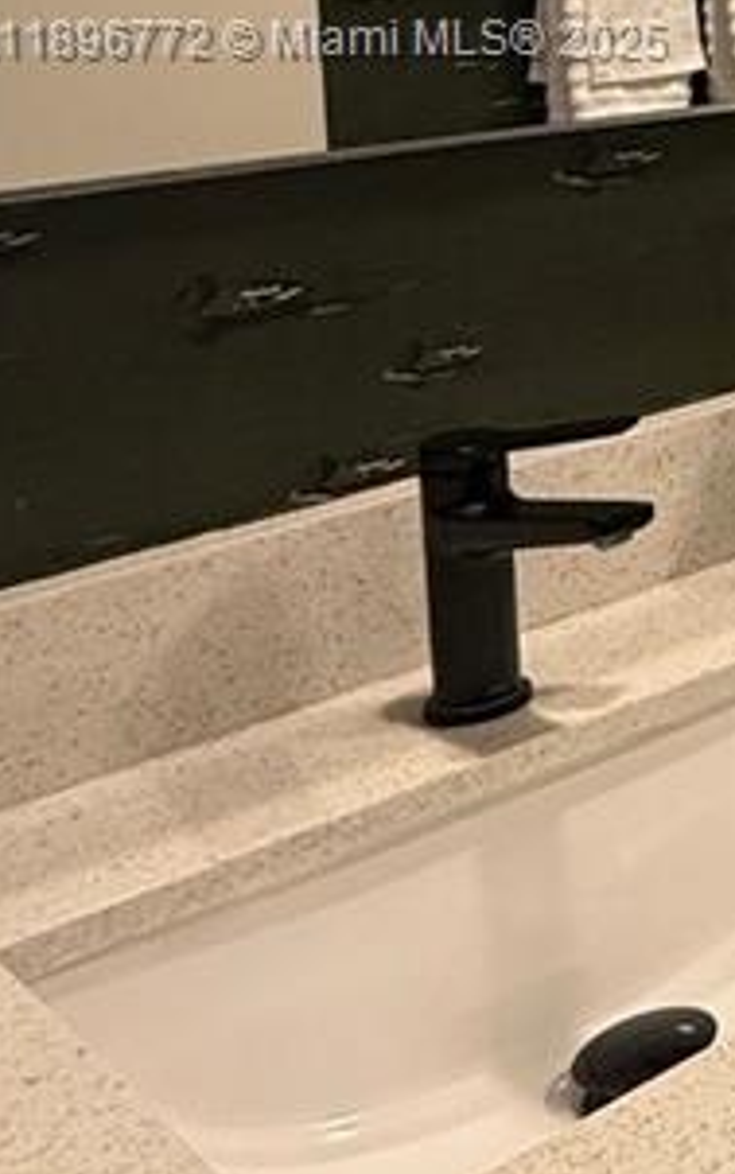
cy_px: 43
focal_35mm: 59
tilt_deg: -6.6
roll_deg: -1.1
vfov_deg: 32.2
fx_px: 1889
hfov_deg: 14.9
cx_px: 1703
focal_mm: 2.22
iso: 400
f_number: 2.2
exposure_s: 1/120
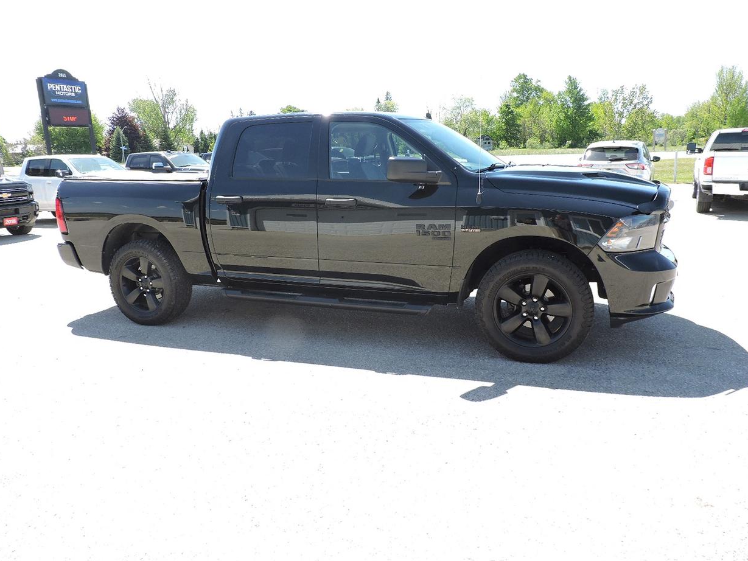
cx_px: 372
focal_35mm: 25
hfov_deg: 69.4
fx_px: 540
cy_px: 270
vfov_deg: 54.9
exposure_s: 1/400
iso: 100
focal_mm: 4.3
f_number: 3
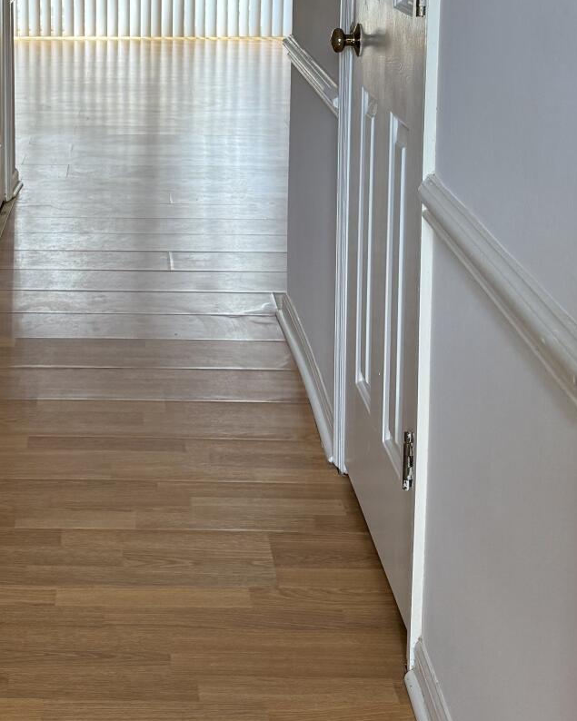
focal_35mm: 59
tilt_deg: -7.8
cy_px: 48
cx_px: 114
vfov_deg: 30.3
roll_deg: -0.7
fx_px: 1260
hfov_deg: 25.4
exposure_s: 1/120
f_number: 1.78
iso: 160
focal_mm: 6.76
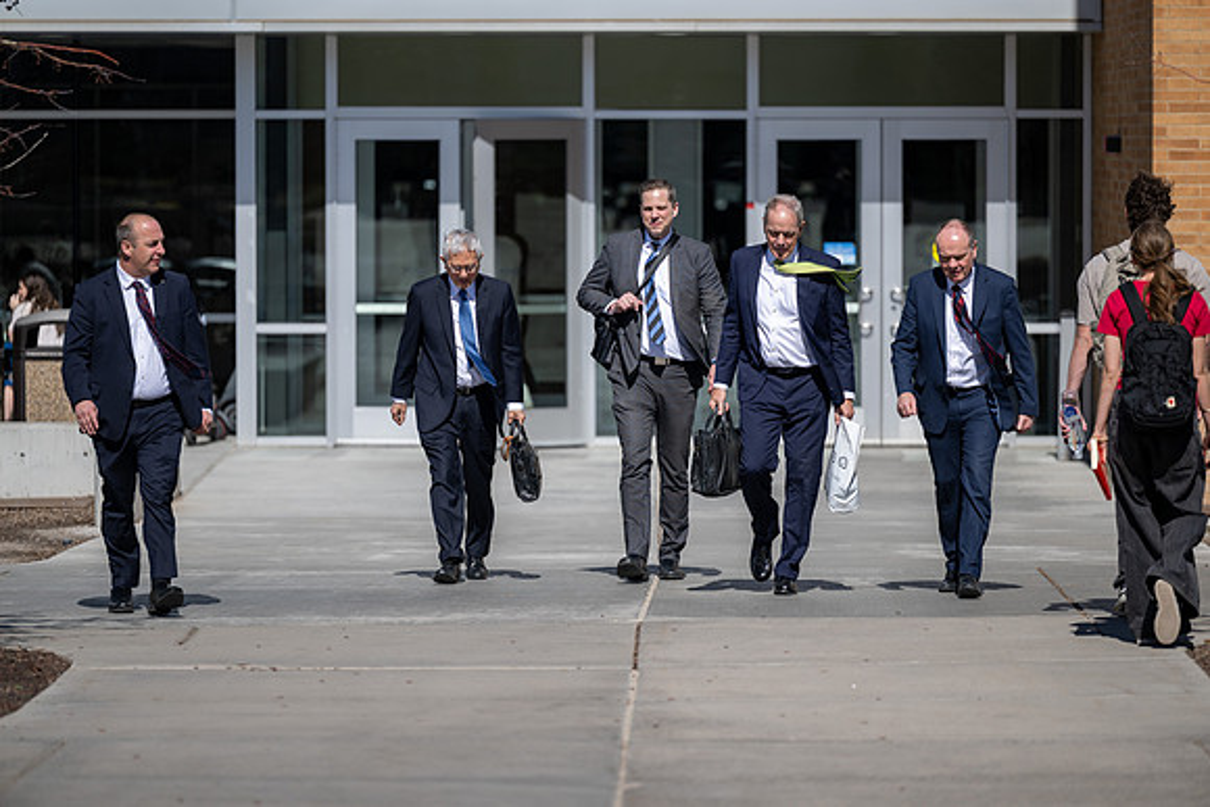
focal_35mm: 200
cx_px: 605
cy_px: 404
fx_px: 6723
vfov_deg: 6.9
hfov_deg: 10.3
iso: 100
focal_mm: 200
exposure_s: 1/3200
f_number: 2.8
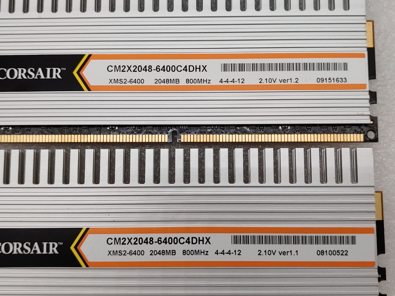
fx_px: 525
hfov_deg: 41.2
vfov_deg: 31.5
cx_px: 198
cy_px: 148
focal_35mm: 46
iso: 50
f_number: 1.8
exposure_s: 1/255
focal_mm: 4.36
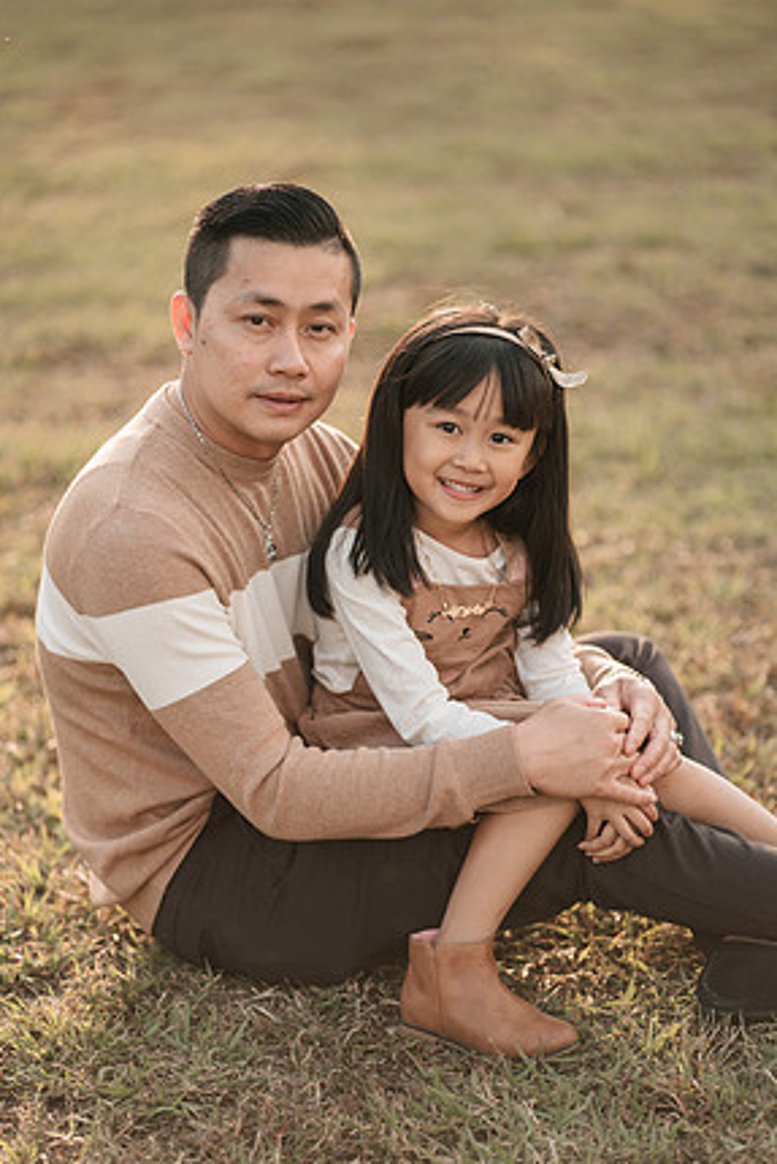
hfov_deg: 15.4
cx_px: 387
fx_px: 2879
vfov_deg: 22.9
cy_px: 582
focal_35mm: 89
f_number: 2
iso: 100
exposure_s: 1/640
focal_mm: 85
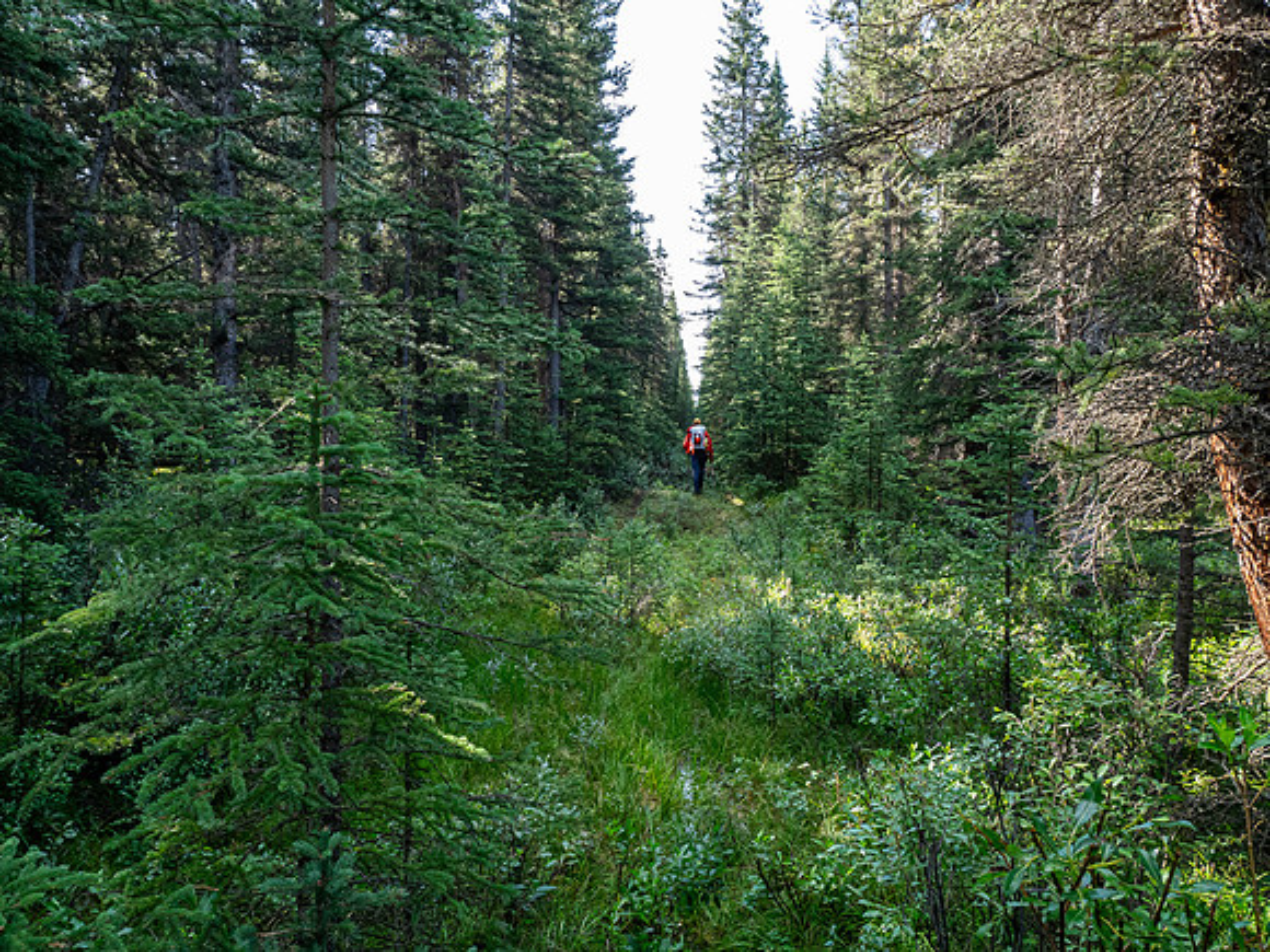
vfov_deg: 56.8
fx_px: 881
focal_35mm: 24
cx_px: 635
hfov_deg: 71.6
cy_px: 476
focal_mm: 12
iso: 500
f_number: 8
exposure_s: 1/60
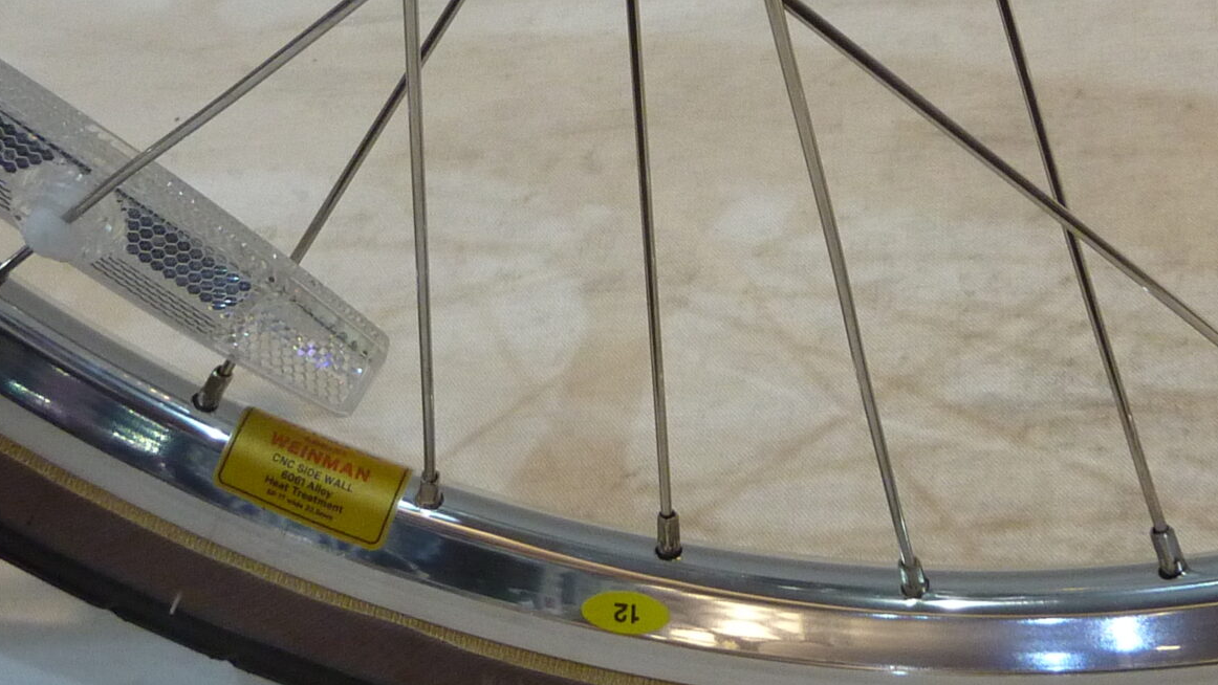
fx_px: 1938
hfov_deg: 34.9
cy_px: 108
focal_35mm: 60
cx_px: 664
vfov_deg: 19.8
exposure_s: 1/30
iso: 200
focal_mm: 4.1
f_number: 3.3
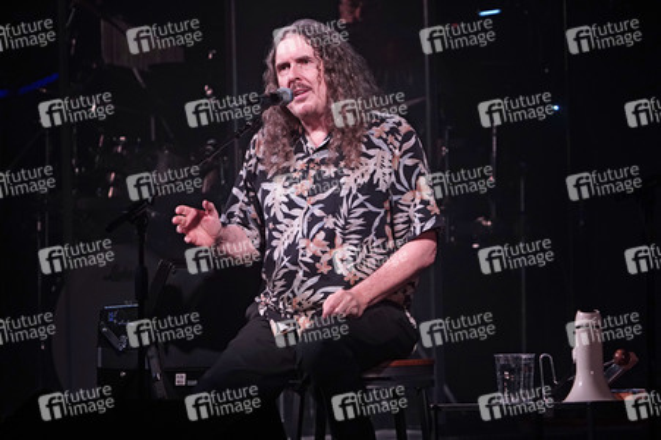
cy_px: 220
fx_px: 6201
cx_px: 330
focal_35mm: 338
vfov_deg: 4.1
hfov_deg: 6.1
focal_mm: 338
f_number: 6.3
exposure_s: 1/500
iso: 3200
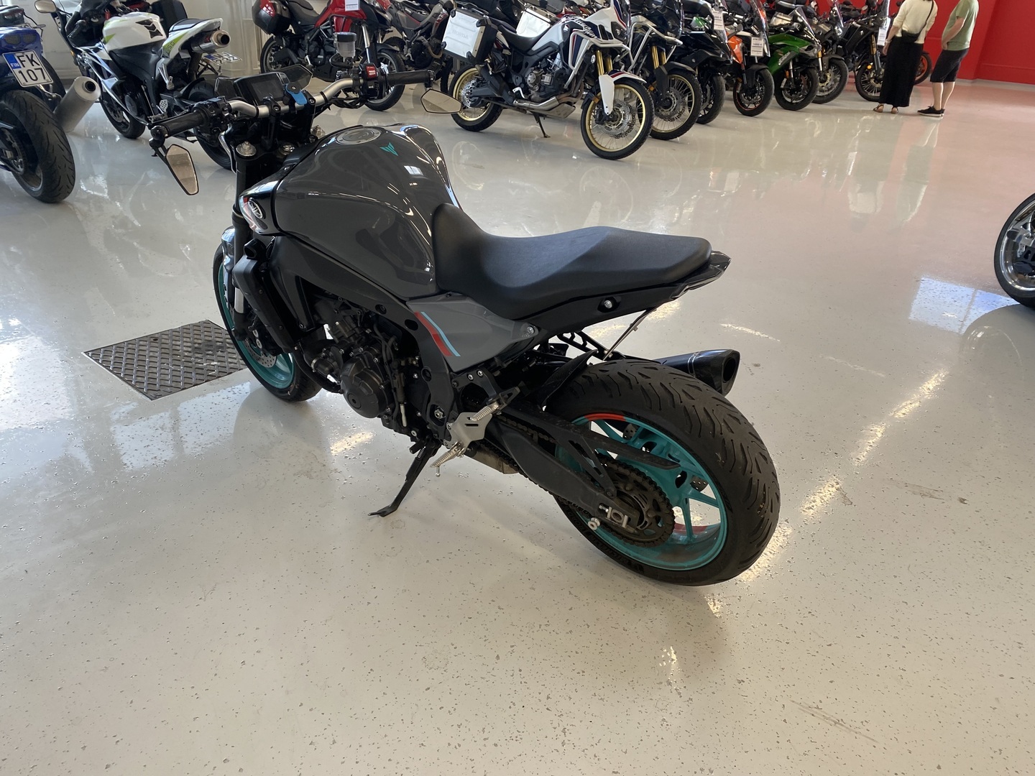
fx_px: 777
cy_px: 388
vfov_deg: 53.1
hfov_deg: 67.3
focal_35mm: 26
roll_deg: -4.0
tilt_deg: -27.3
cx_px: 518
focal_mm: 4.25
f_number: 1.8
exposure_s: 1/100
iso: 100
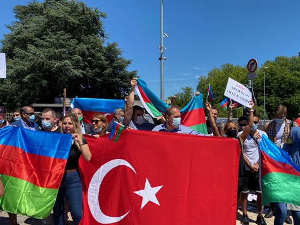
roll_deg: +0.1
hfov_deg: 54.9
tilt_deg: -5.2
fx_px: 286
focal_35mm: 33
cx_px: 182
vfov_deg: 42.9
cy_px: 125
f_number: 1.8
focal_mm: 4.25
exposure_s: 1/2890
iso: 32
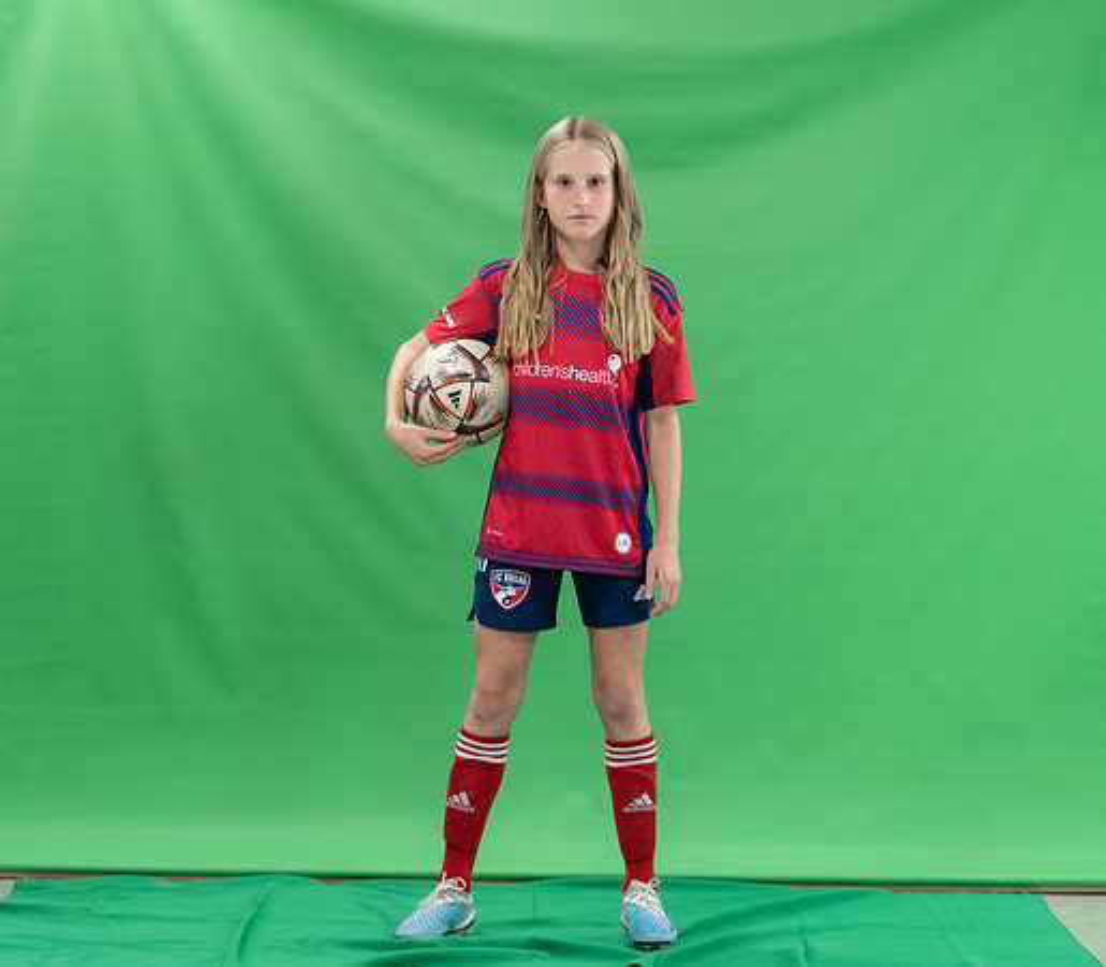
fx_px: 2950
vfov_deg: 18.6
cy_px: 496
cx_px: 541
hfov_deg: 21.2
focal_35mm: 87
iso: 1000
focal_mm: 70
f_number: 2.8
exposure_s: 1/250
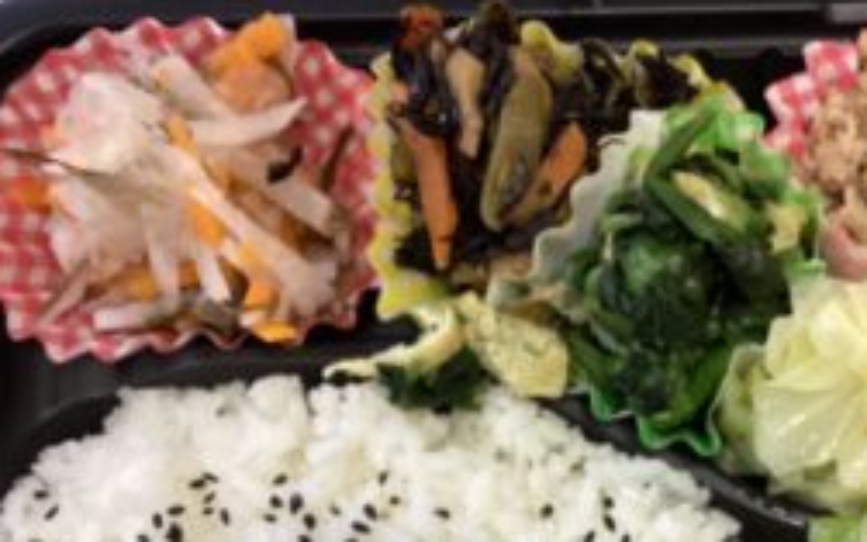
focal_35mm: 49
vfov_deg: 25.7
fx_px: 1158
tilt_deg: -78.1
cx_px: 568
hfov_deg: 40.6
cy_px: 468
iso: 250
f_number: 2.4
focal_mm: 3.3
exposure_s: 1/60
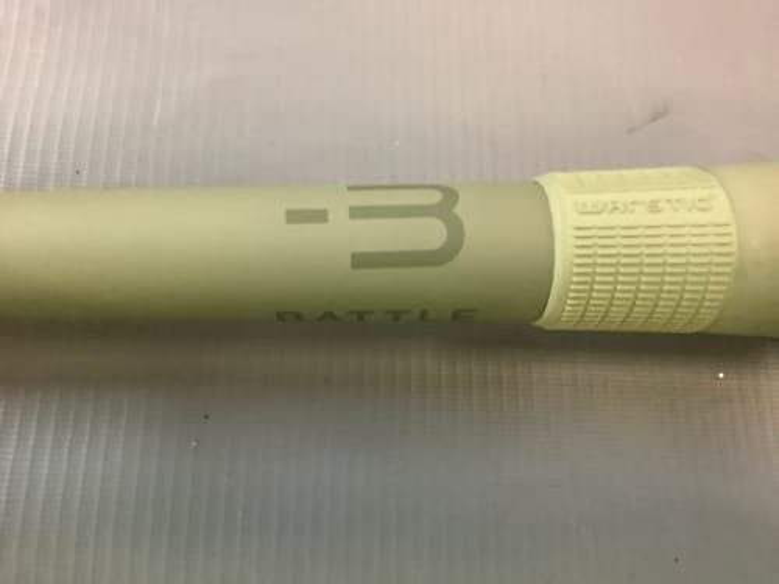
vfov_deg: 45.4
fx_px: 698
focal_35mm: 31
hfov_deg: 58.4
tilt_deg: -74.3
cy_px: 292
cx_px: 390
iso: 400
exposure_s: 1/33
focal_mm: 3.3
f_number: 2.4
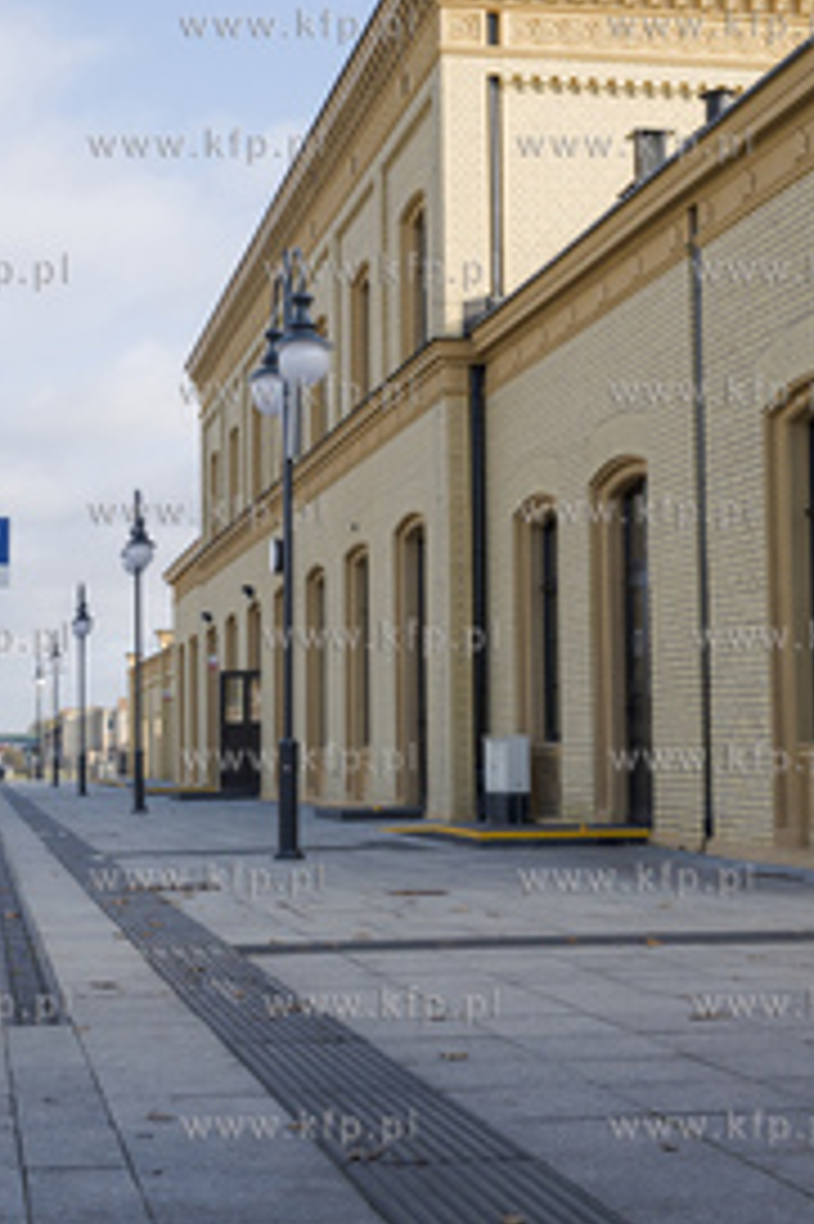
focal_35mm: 53
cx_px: 241
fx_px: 1800
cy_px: 630
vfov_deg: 37.5
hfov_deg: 25.3
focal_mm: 36
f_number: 4.5
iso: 400
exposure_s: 1/1250
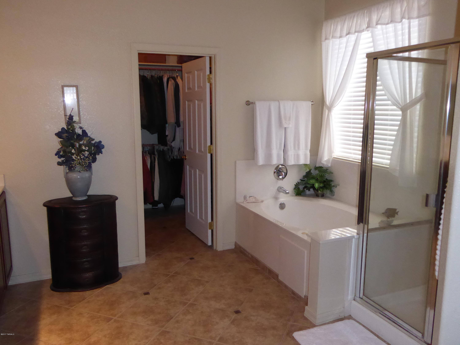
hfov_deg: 61.7
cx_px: 230
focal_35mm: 29
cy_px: 172
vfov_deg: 48.2
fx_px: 385
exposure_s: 1/125
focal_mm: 5
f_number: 3.5
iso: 800
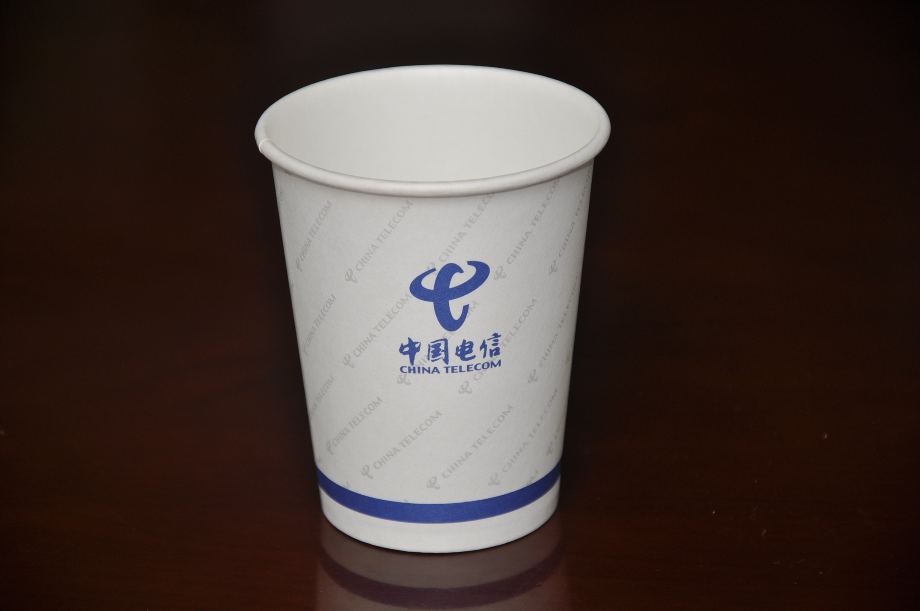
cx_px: 460
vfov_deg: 8.7
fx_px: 4020
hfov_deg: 13.1
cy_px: 306
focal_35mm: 158
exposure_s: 1/80
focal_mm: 105
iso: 200
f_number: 5.6
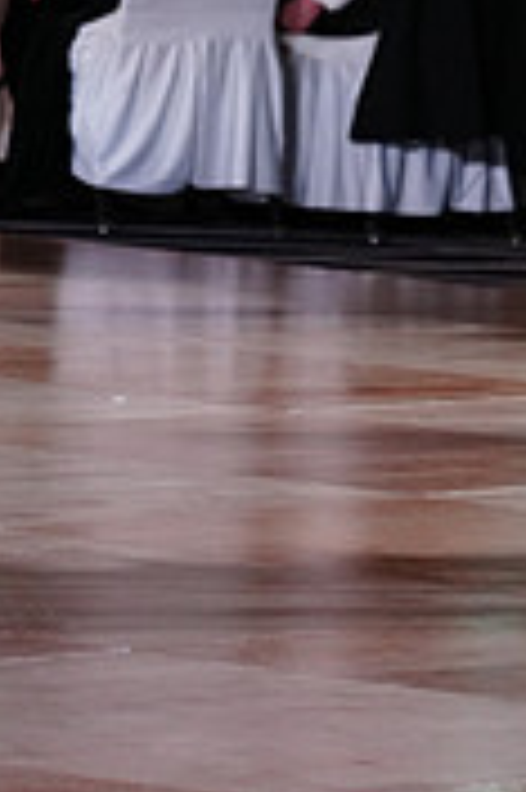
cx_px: 1290
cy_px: -7
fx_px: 7619
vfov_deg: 5.9
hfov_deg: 3.9
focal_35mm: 347
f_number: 4
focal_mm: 105
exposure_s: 1/320
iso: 2000
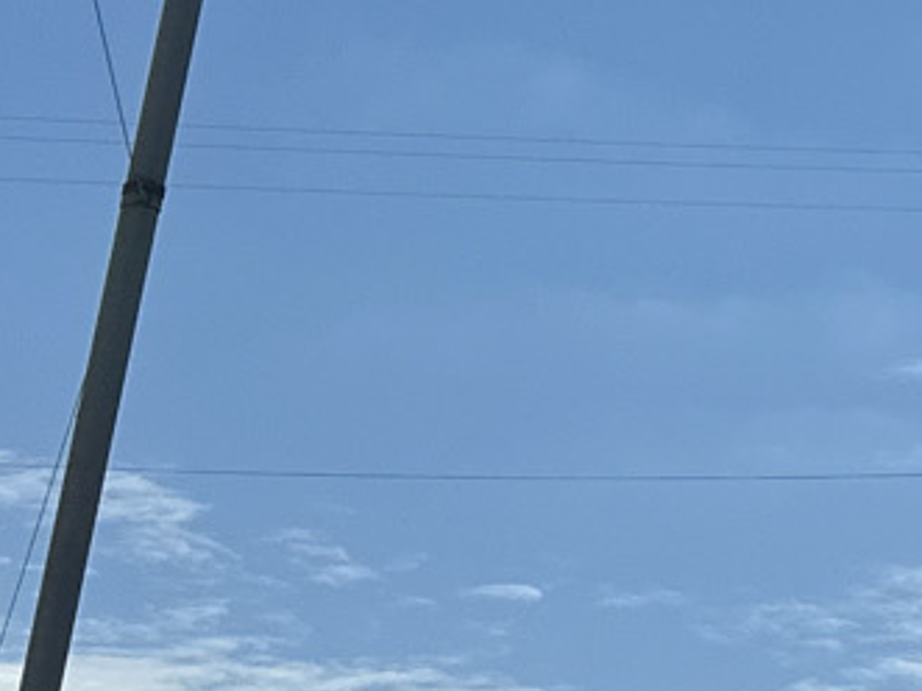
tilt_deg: +23.4
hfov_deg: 11.2
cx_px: 2265
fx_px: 3861
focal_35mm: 145
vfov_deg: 10.0
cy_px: -234
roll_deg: +1.0
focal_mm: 6.86
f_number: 1.78
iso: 80
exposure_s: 1/13699
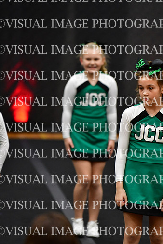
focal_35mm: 344
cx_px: 89
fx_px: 2333
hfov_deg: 4.0
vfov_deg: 6.0
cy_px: 114
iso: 4000
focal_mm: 200
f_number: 2.8
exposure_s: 1/800
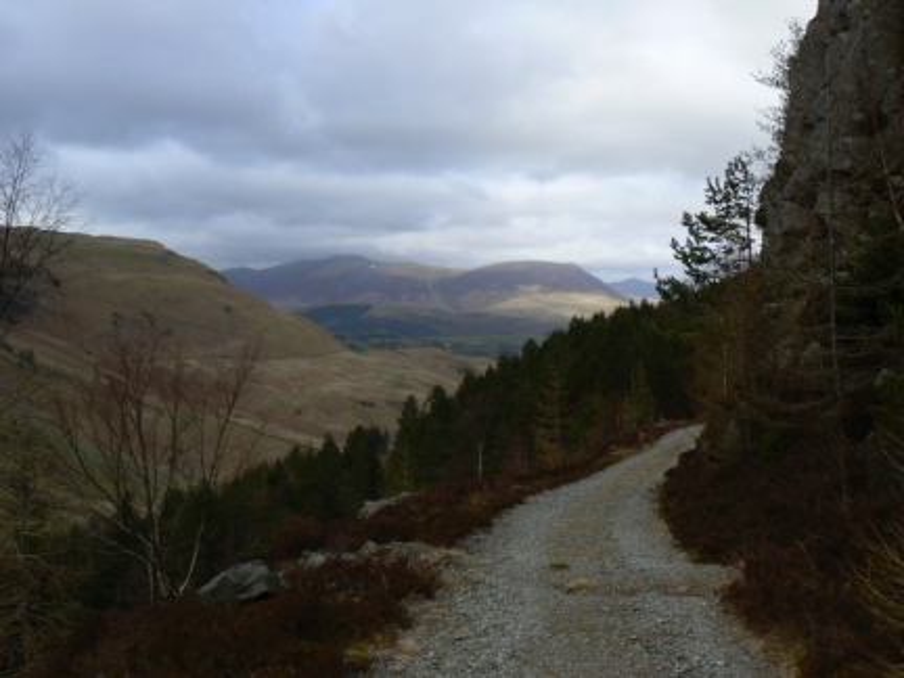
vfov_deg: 39.7
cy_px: 339
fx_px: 940
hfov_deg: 51.4
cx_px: 452
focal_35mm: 36
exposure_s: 1/400
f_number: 5.6
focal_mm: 6
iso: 80
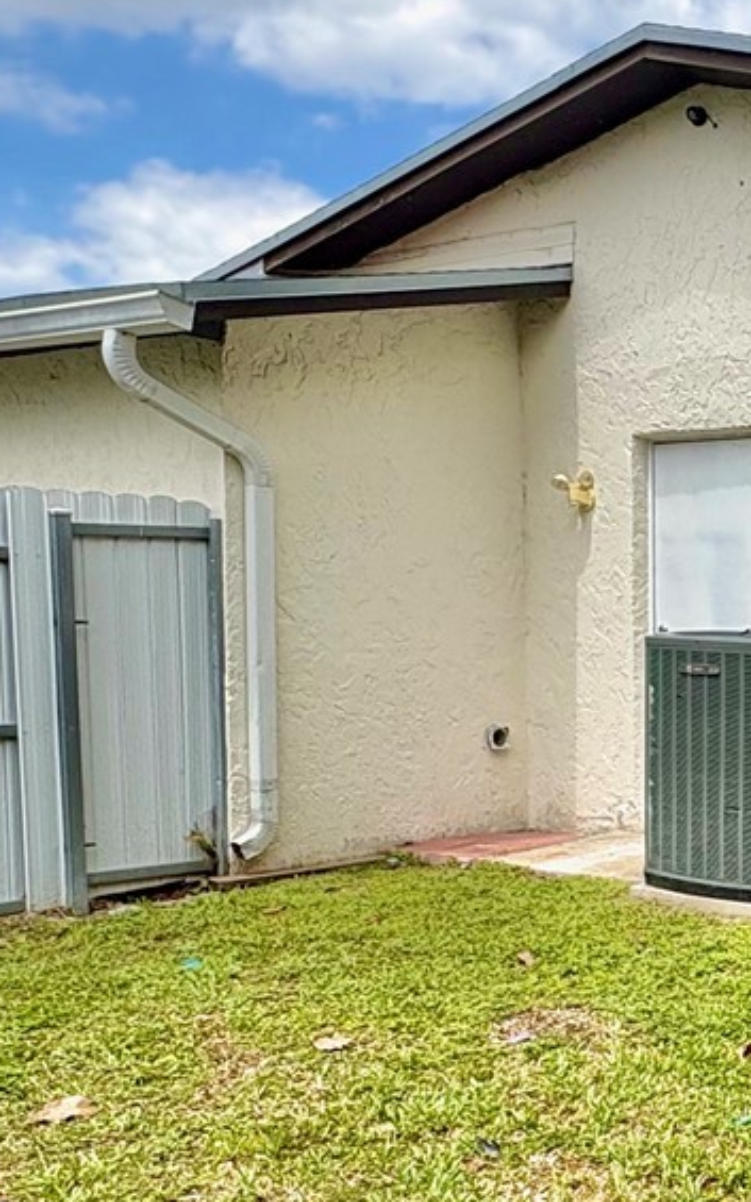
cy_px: 721
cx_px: 1096
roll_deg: -0.6
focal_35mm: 42
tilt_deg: -3.8
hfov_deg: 24.5
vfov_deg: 46.9
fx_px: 1376
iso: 50
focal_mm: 2.22
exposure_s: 1/2208
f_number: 2.2
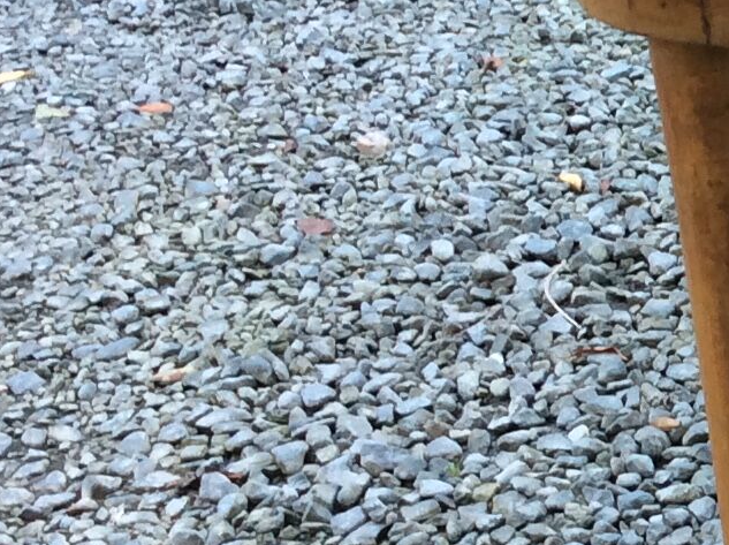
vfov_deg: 11.3
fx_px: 2755
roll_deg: +1.5
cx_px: 1301
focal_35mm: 131
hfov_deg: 13.5
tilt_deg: -30.4
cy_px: 339
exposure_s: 1/50
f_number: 2.4
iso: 32
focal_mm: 3.3
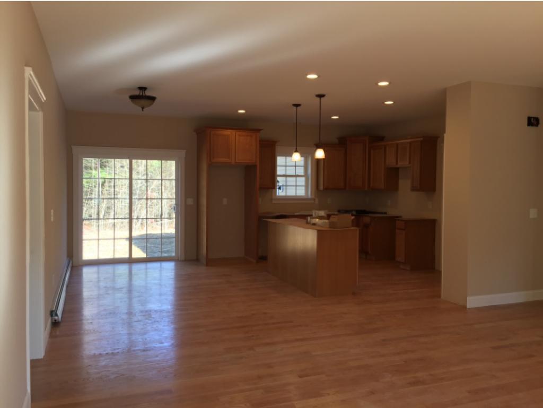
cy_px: 204
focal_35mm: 29
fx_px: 455
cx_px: 272
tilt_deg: -1.4
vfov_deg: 48.3
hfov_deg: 61.6
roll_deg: +0.4
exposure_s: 1/60
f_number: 2.2
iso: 32
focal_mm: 4.15
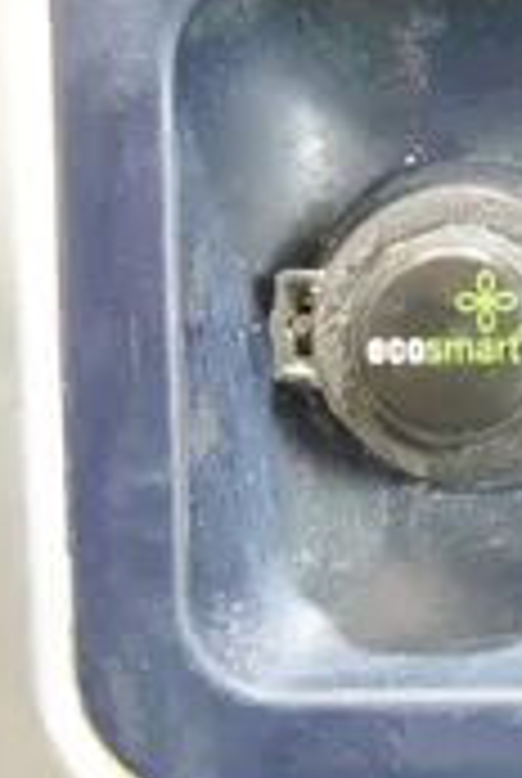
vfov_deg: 21.0
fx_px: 2101
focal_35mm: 97
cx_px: 801
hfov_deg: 13.3
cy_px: 335
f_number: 10
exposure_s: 1/6
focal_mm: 15.59
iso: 6400
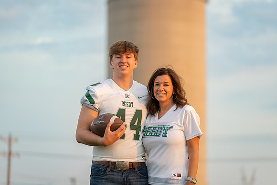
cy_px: 92
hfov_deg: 13.8
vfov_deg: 9.2
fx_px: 1147
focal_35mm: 149
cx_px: 138
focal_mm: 144
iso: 250
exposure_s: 1/320
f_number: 2.8
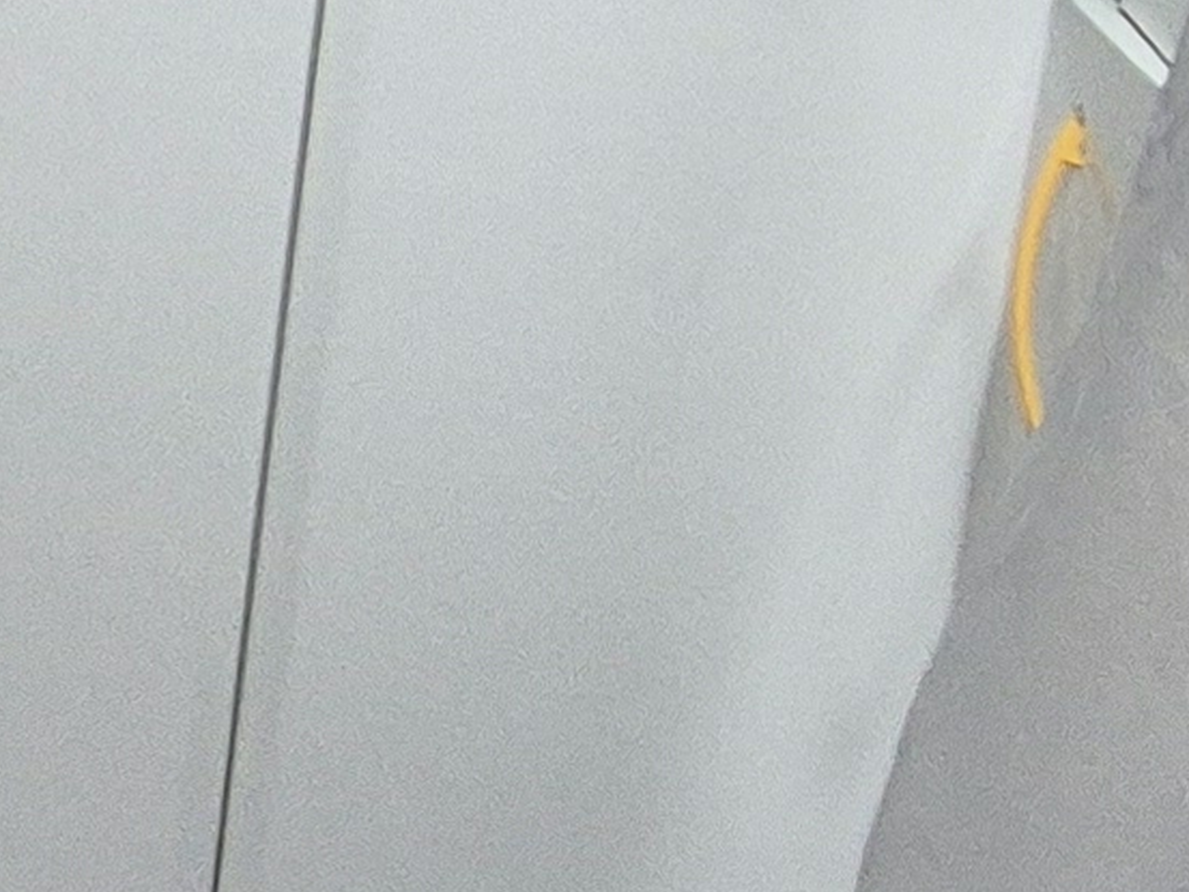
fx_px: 3229
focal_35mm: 94
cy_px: -365
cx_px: -1178
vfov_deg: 14.8
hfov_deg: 16.2
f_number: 2.2
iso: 200
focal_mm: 2.2
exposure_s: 1/50
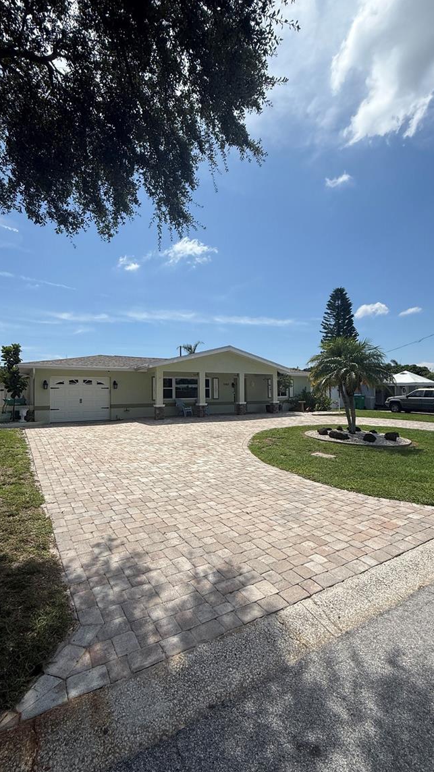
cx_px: 204
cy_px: 390
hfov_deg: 67.0
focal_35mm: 16
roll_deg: +0.2
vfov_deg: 99.4
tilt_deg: +2.6
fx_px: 328
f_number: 2.2
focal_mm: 2.22
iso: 50
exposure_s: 1/3891
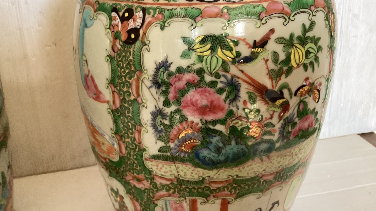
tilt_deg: -26.3
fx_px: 359
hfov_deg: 55.3
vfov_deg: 32.8
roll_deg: -1.3
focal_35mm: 36
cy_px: 119
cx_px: 177
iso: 160
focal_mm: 3.3
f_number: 2.4
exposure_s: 1/60
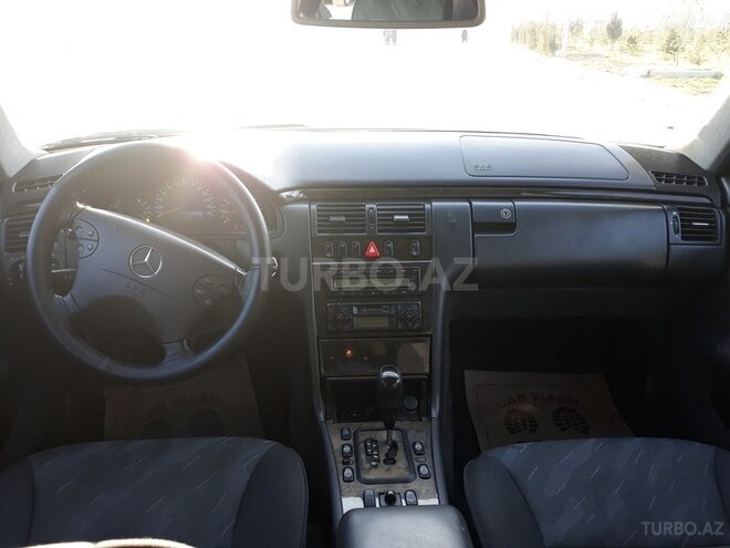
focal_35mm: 27
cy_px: 274
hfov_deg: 65.3
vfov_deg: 51.4
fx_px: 569
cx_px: 365
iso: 40
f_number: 1.7
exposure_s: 1/100
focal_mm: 3.71
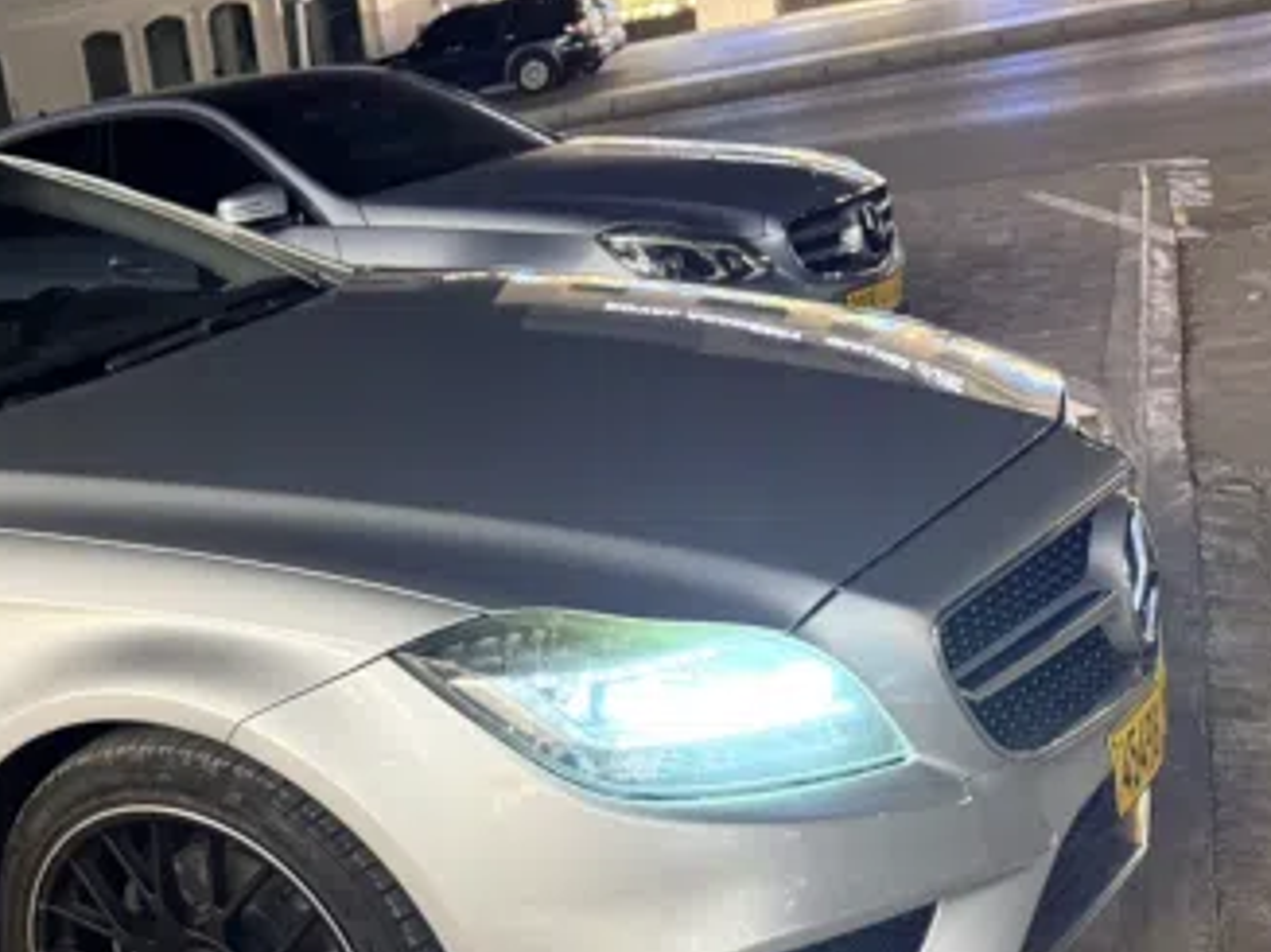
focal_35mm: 47
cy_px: 765
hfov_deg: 37.7
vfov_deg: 30.1
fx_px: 1725
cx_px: 117
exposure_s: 1/50
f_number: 1.78
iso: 320
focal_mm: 6.76
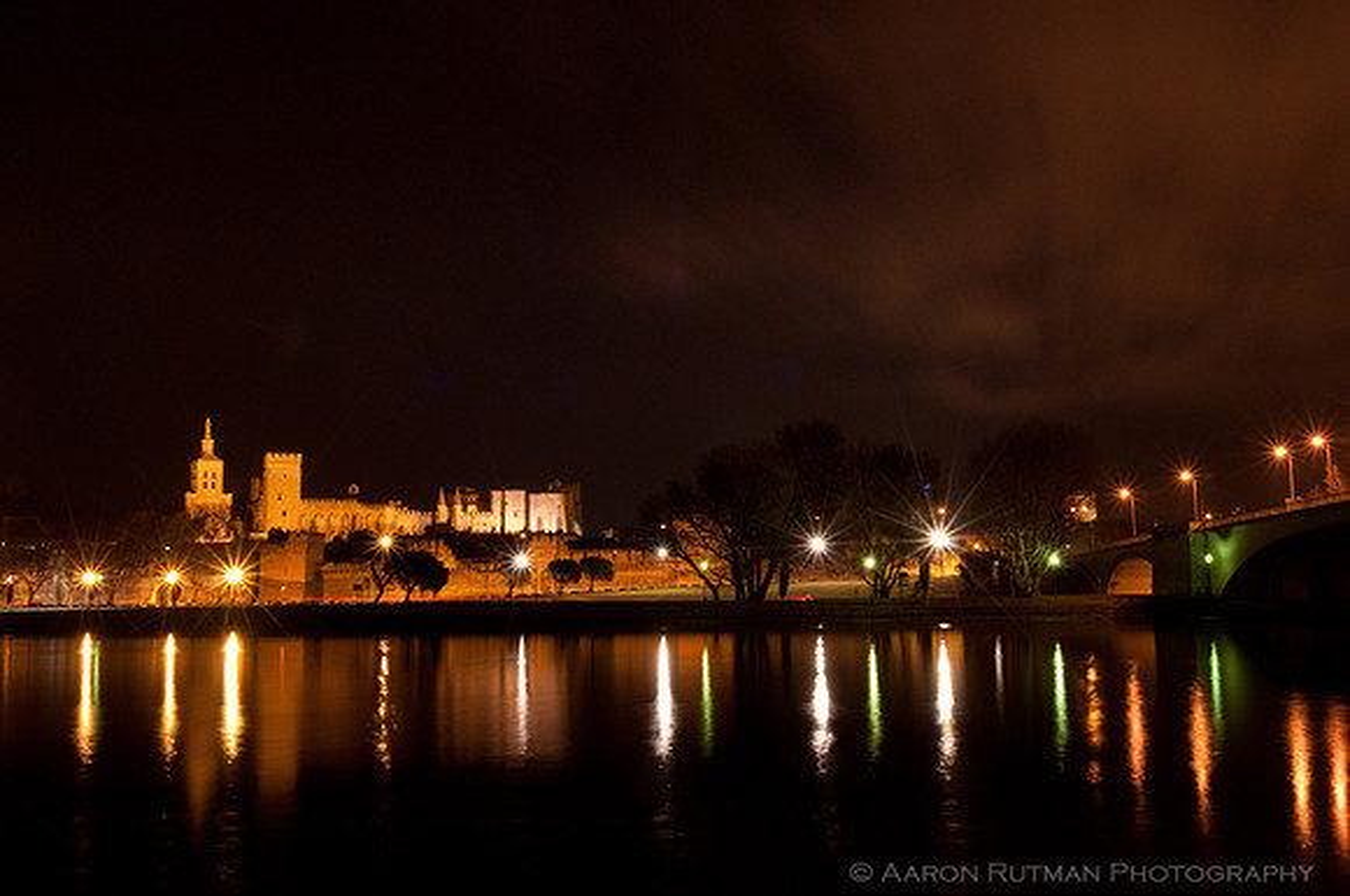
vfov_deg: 36.8
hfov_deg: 53.2
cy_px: 448
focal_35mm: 36
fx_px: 1348
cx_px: 675
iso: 200
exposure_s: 30
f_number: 22
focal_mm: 24
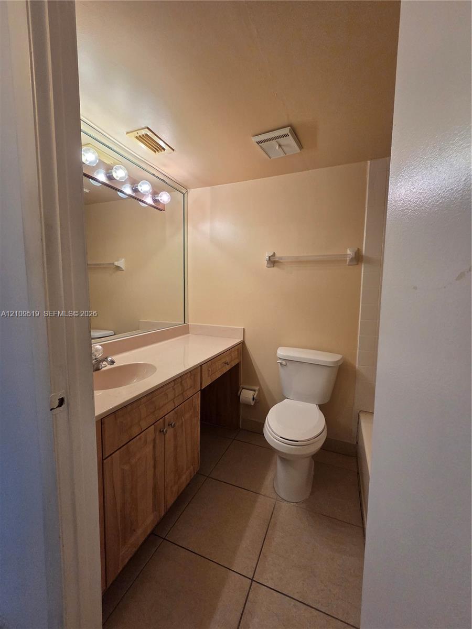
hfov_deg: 89.9
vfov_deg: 106.2
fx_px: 236
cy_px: 314
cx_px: 236
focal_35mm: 13
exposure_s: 1/120
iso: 200
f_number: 2.2
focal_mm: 2.2
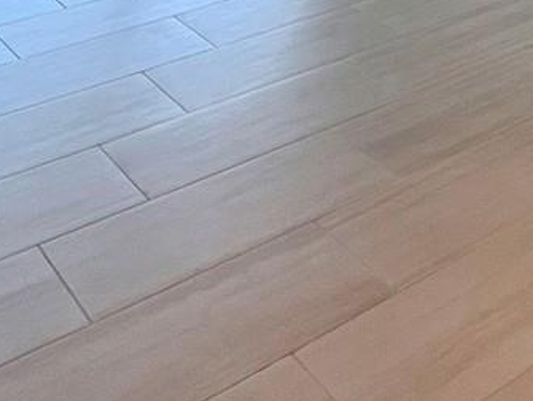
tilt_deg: -1.9
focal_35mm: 62
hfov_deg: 27.8
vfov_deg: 17.8
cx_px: 616
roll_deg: +0.7
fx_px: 956
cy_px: -368
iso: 80
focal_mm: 1.57
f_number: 1.8
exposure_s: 1/120
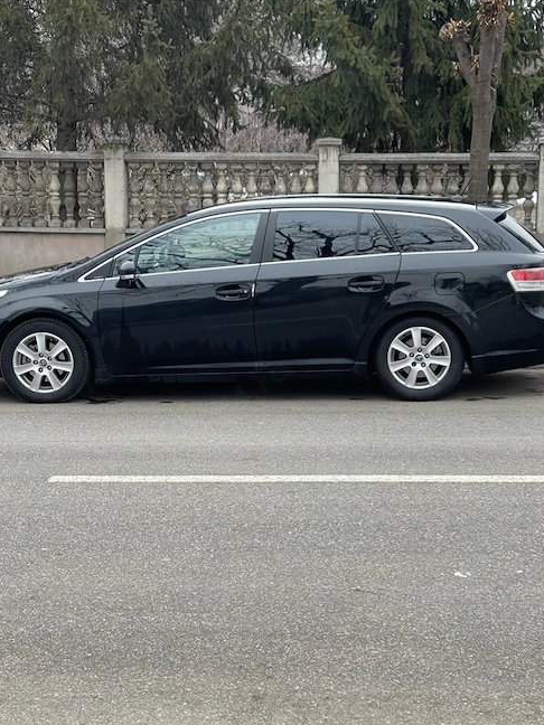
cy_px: 443
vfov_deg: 24.7
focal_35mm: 79
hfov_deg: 18.7
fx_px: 1655
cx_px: 261
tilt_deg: -11.5
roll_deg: -0.1
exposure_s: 1/177
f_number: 2.2
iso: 20
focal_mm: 7.5
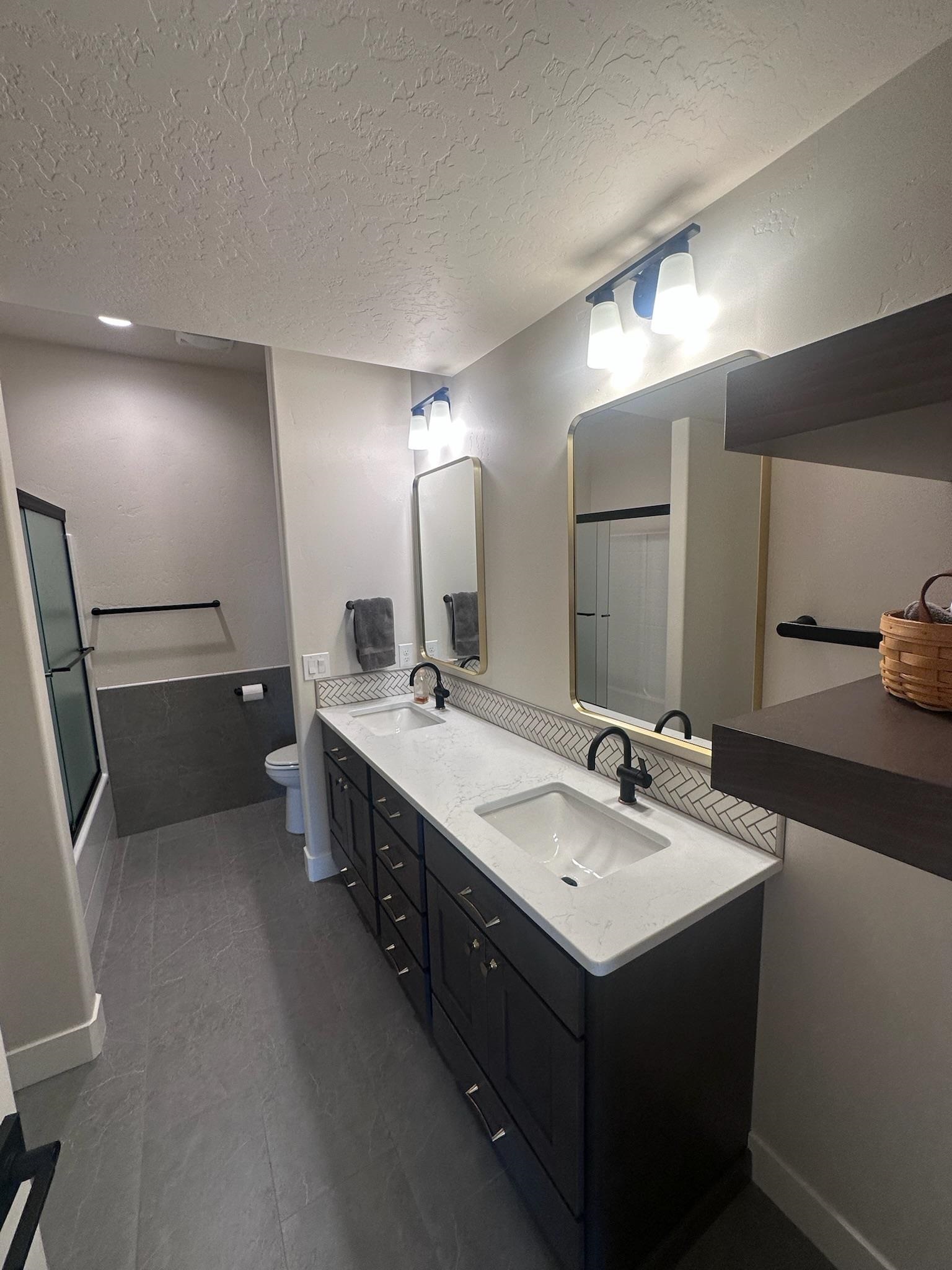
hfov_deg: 85.7
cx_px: 476
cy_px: 635
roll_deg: +1.8
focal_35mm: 14
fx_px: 513
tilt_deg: -5.5
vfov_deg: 102.1
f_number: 2.2
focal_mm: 2.22
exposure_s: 1/120
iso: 80
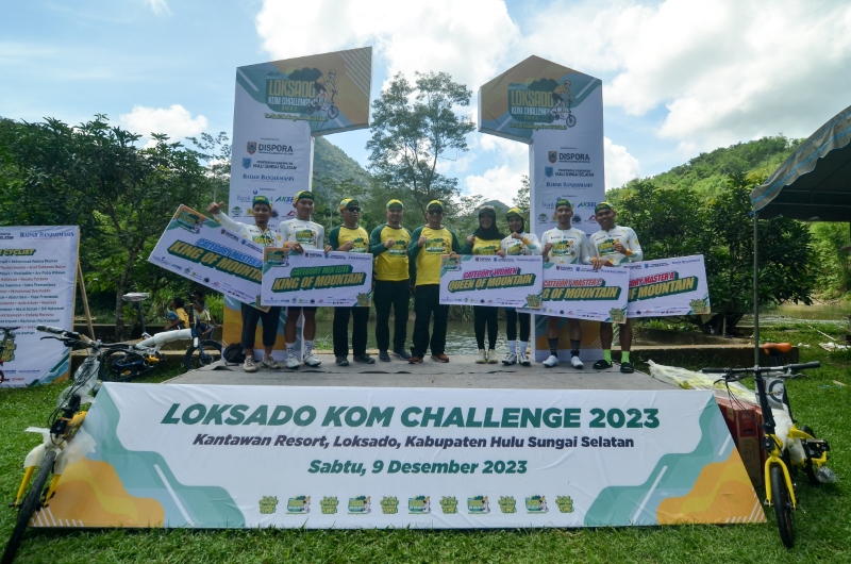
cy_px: 282
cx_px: 426
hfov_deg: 95.1
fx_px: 389
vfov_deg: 71.8
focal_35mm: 16
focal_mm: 11
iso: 400
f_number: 5.6
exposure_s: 1/1600
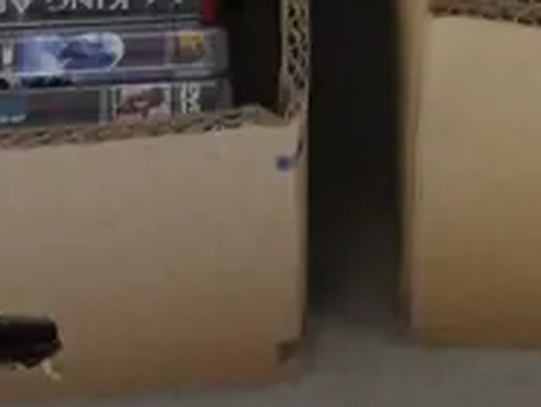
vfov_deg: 8.5
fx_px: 2582
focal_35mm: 165
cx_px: 366
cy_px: -422
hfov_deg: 11.9
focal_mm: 15
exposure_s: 1/60
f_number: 3.6
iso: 2500
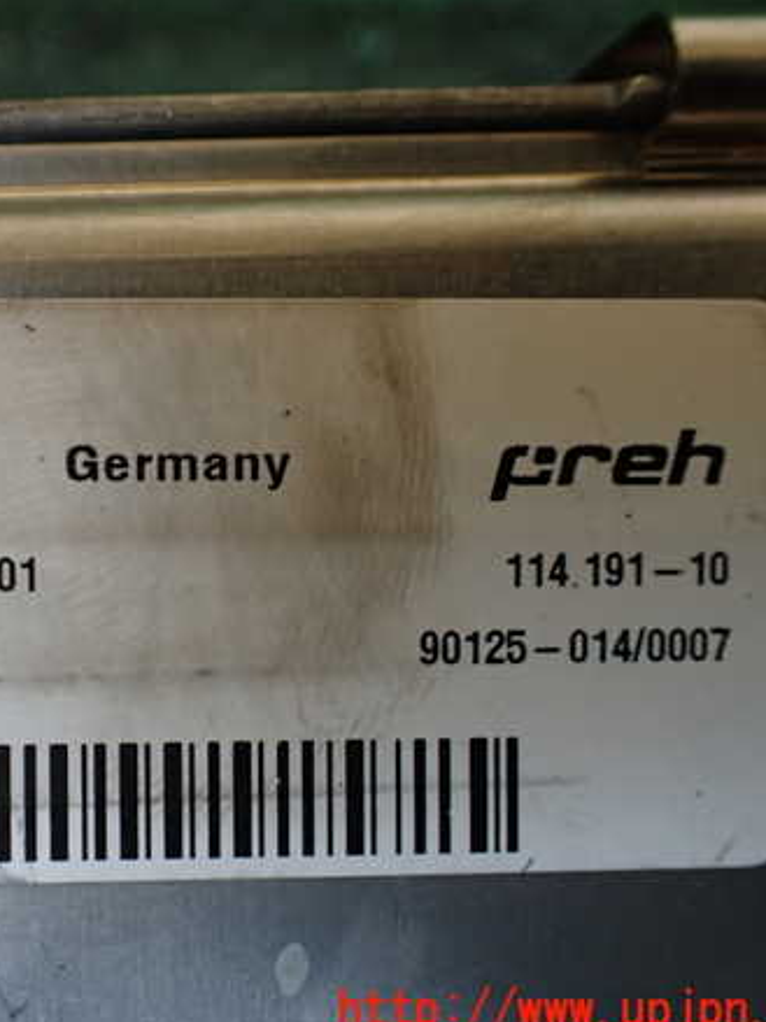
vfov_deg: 45.8
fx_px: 1210
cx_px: 165
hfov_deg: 34.2
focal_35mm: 41
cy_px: 517
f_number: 2.3
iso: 250
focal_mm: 5.4
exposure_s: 1/125
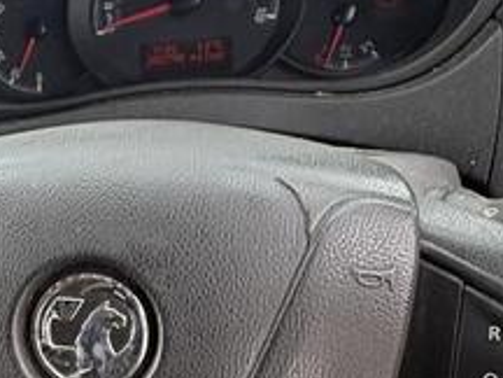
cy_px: 240
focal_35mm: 58
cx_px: 23
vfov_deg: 25.1
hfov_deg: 31.2
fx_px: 843
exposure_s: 1/121
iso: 100
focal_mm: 2.22
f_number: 2.2
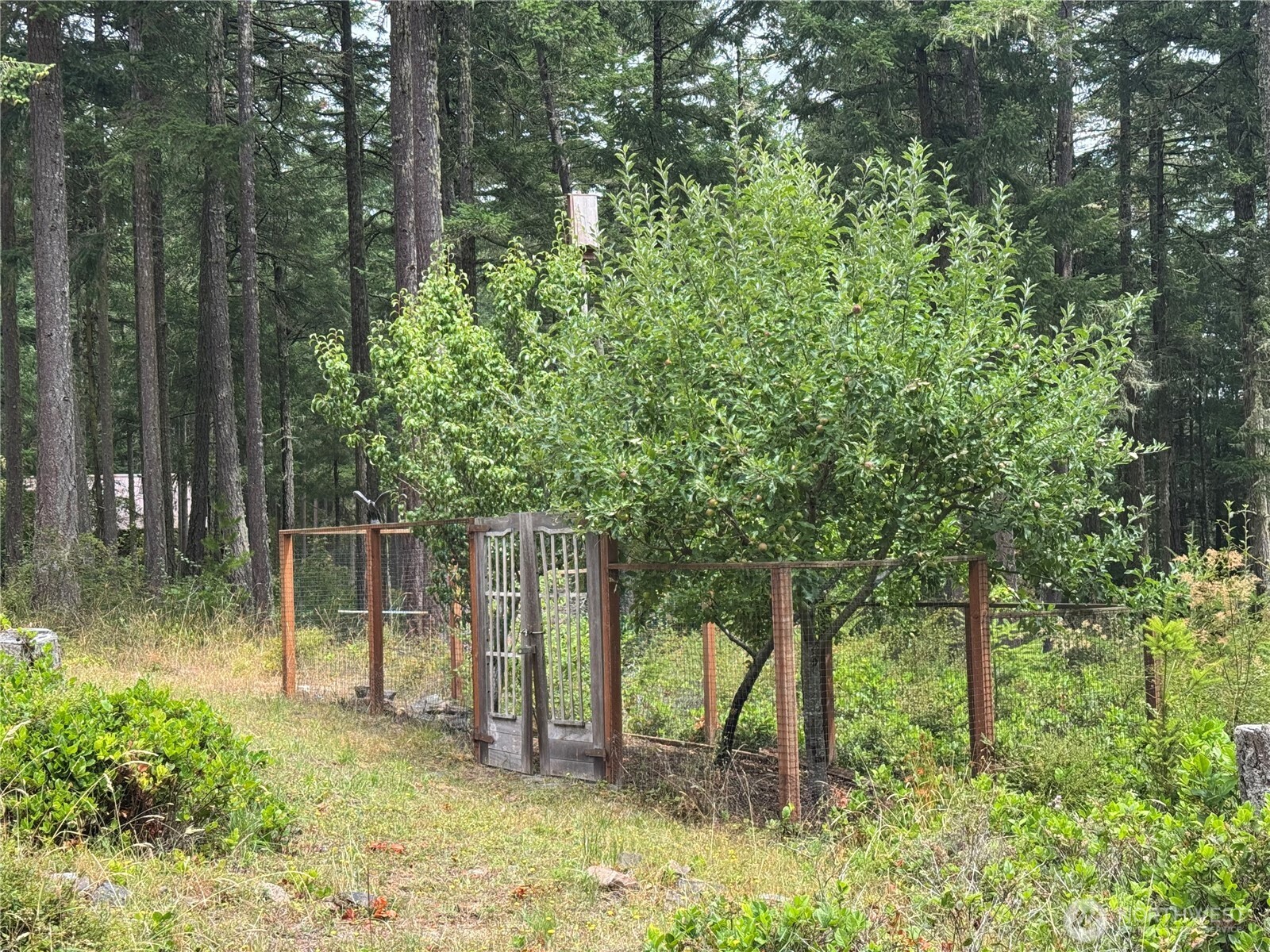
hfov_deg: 39.7
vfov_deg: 30.3
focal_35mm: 48
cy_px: 476
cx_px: 635
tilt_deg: +1.3
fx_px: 1761
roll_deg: +1.8
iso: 64
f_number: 1.78
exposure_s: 1/723
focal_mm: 6.76
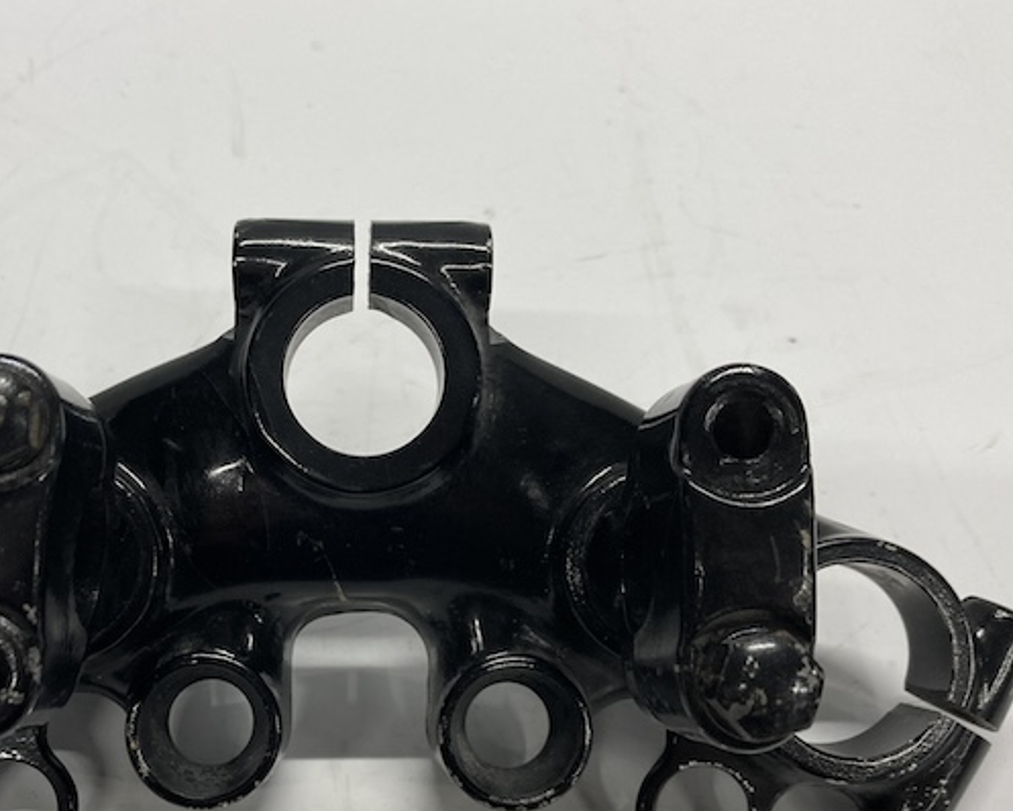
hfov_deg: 41.7
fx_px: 1320
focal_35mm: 44
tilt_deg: -53.7
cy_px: 538
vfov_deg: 33.9
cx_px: 379
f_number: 1.8
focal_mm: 3.99
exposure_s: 1/120
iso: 80
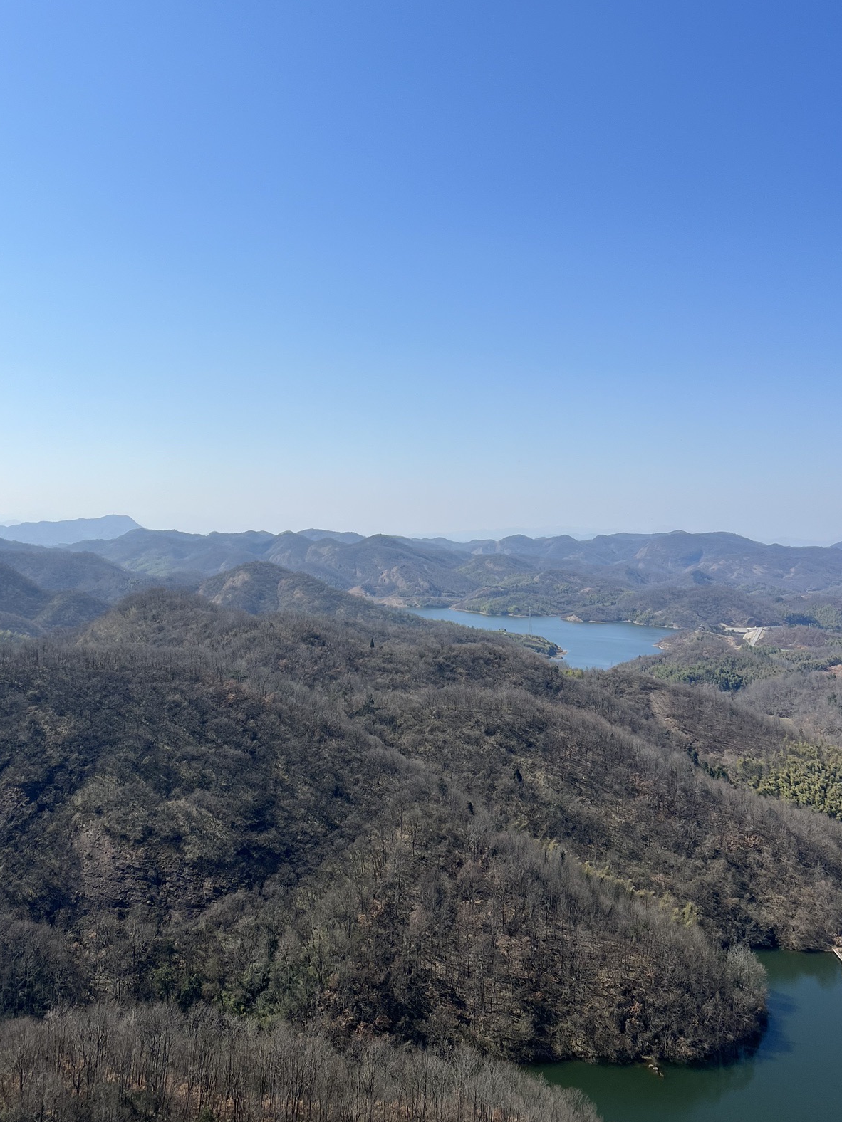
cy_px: 477
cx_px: 390
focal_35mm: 33
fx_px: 1070
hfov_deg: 42.9
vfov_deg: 55.1
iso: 50
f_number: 1.5
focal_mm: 5.7
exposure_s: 1/5587
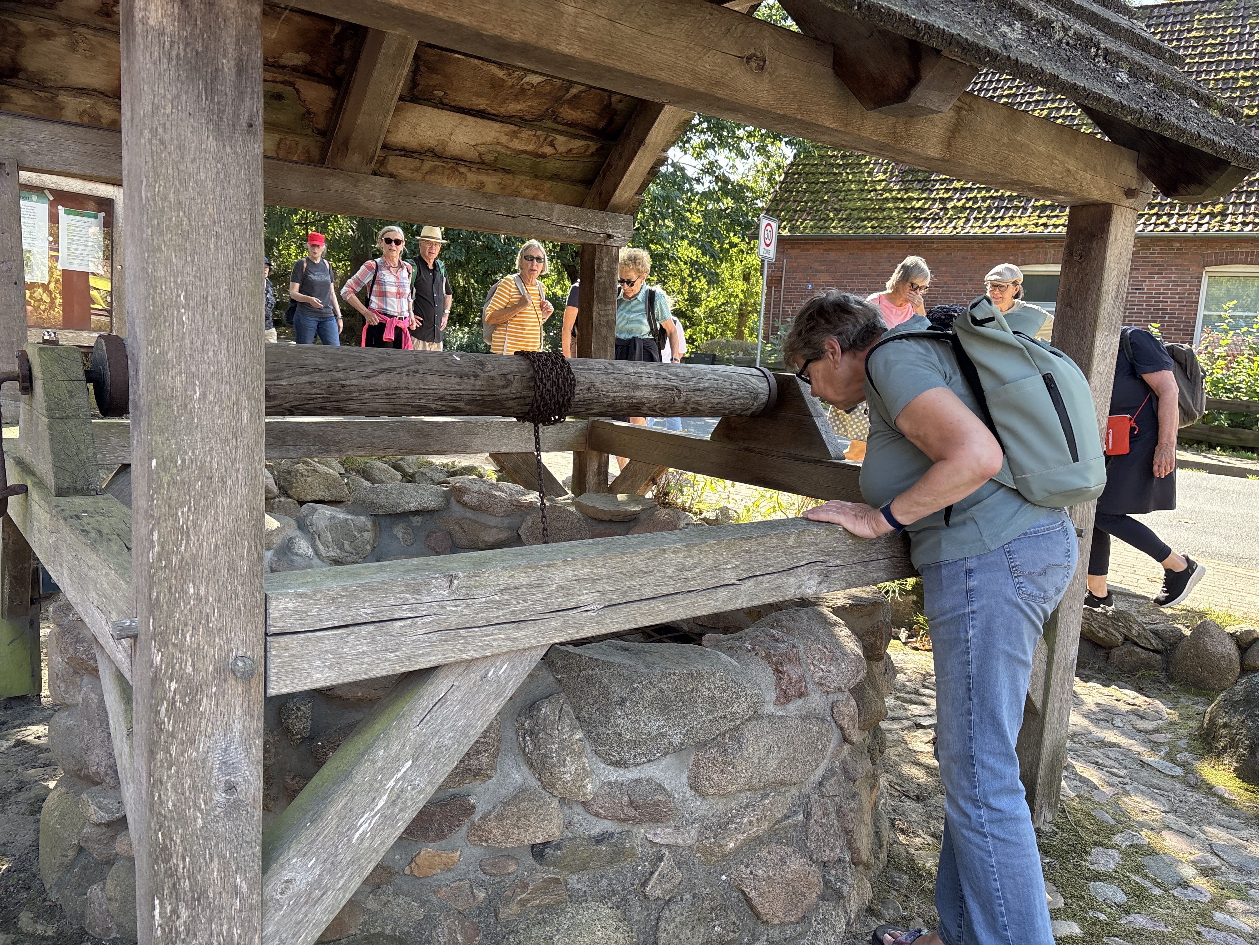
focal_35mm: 26
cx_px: 630
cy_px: 472
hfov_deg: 67.3
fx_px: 946
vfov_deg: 53.1
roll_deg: -3.7
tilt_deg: -8.4
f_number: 1.6
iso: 50
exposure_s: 1/192
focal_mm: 5.96
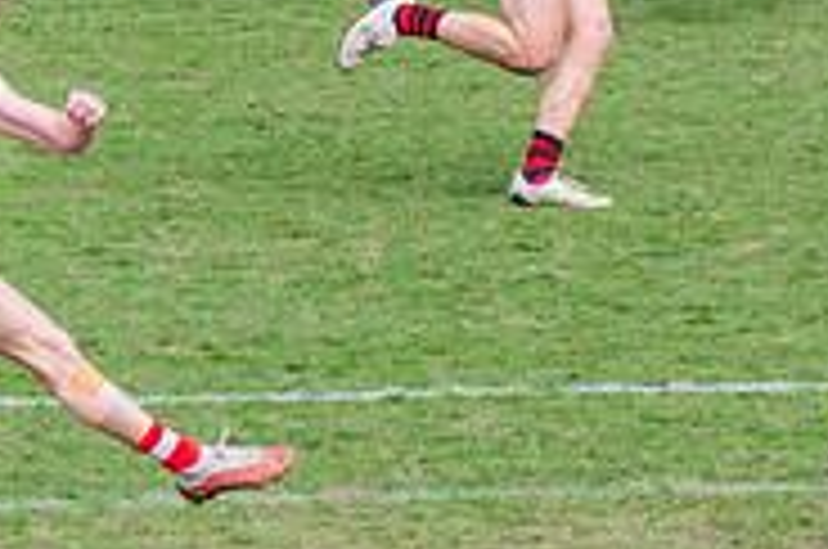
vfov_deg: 1.4
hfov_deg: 2.1
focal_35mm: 986
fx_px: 22638
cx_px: 266
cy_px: 177
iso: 800
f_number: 7.1
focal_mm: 260
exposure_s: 1/1600
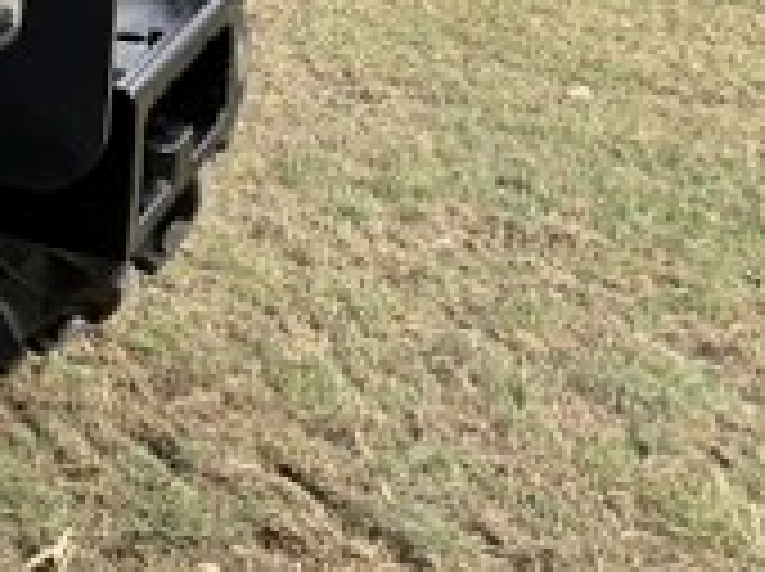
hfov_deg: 13.4
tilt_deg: -6.0
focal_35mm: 113
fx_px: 2494
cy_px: -387
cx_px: -1012
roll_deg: +0.2
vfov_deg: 12.2
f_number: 1.78
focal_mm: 6.76
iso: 100
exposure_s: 1/1314
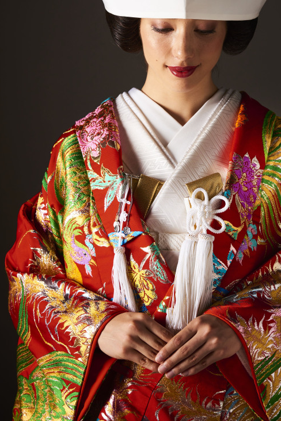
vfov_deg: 11.9
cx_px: 192
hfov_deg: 8.0
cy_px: 106
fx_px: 2014
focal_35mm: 172
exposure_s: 1/250
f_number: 5.6
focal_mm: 105
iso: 100
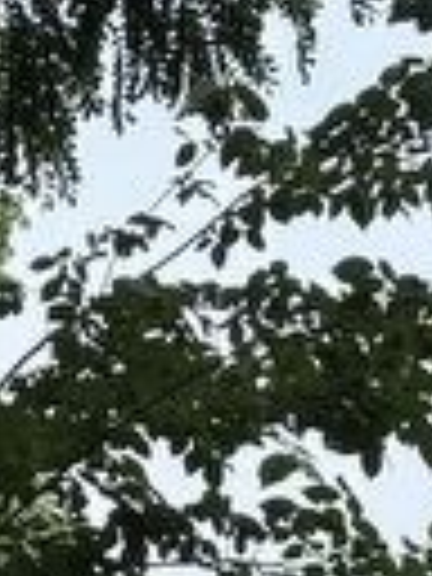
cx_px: -536
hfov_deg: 4.8
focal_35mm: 300
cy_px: 1472
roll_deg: -1.4
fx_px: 4992
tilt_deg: -1.2
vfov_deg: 6.3
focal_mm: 6.76
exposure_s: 1/2865
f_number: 1.78
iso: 100
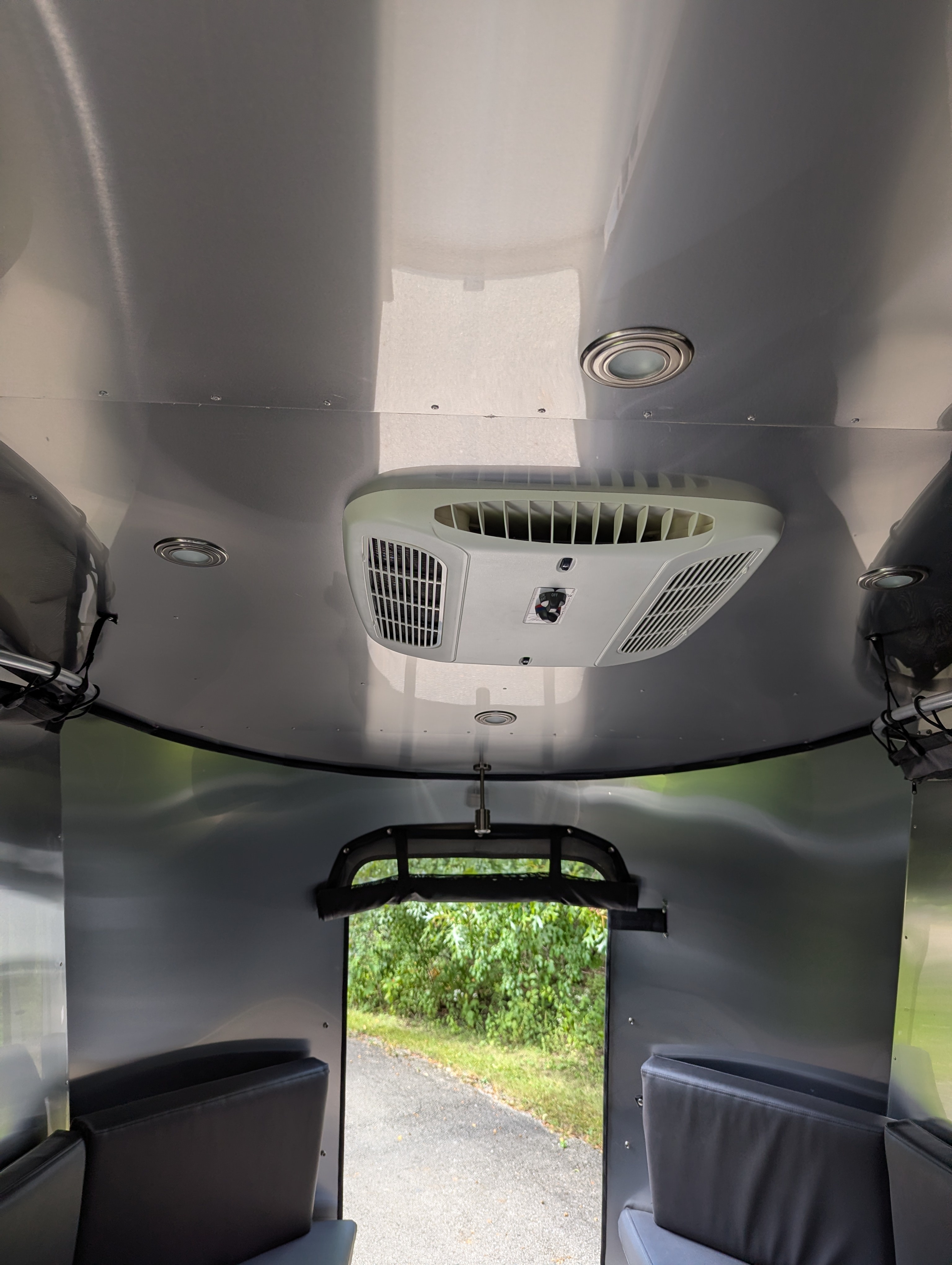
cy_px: 632
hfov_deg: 56.9
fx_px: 878
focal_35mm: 24
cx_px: 476
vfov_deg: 71.5
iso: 36
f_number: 1.85
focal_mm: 6.81
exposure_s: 1/172
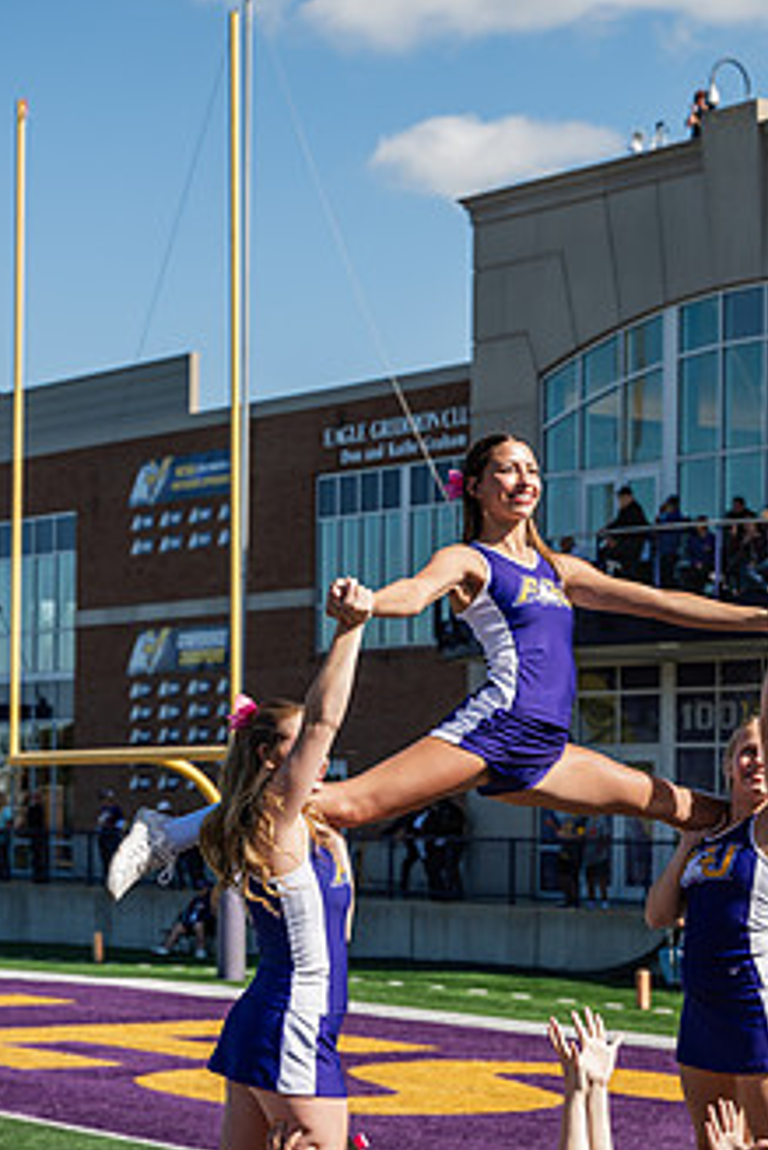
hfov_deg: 14.3
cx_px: 368
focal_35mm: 96
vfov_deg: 21.1
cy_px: 782
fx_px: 3069
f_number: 4.5
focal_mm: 70
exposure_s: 1/1250
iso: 160
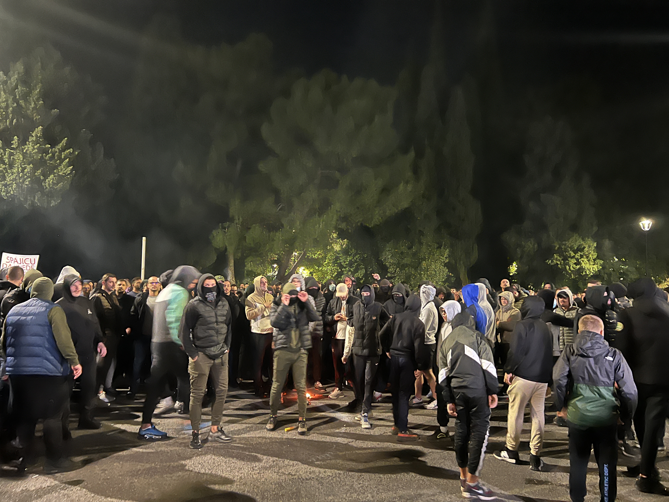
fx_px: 502
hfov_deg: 67.3
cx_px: 334
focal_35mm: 26
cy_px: 251
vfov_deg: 53.1
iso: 1250
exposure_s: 1/14
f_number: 1.5
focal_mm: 5.7
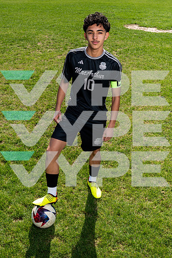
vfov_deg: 44.5
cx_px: 86
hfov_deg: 30.5
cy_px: 129
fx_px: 315
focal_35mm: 44
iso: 100
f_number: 9
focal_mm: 44
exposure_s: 1/200
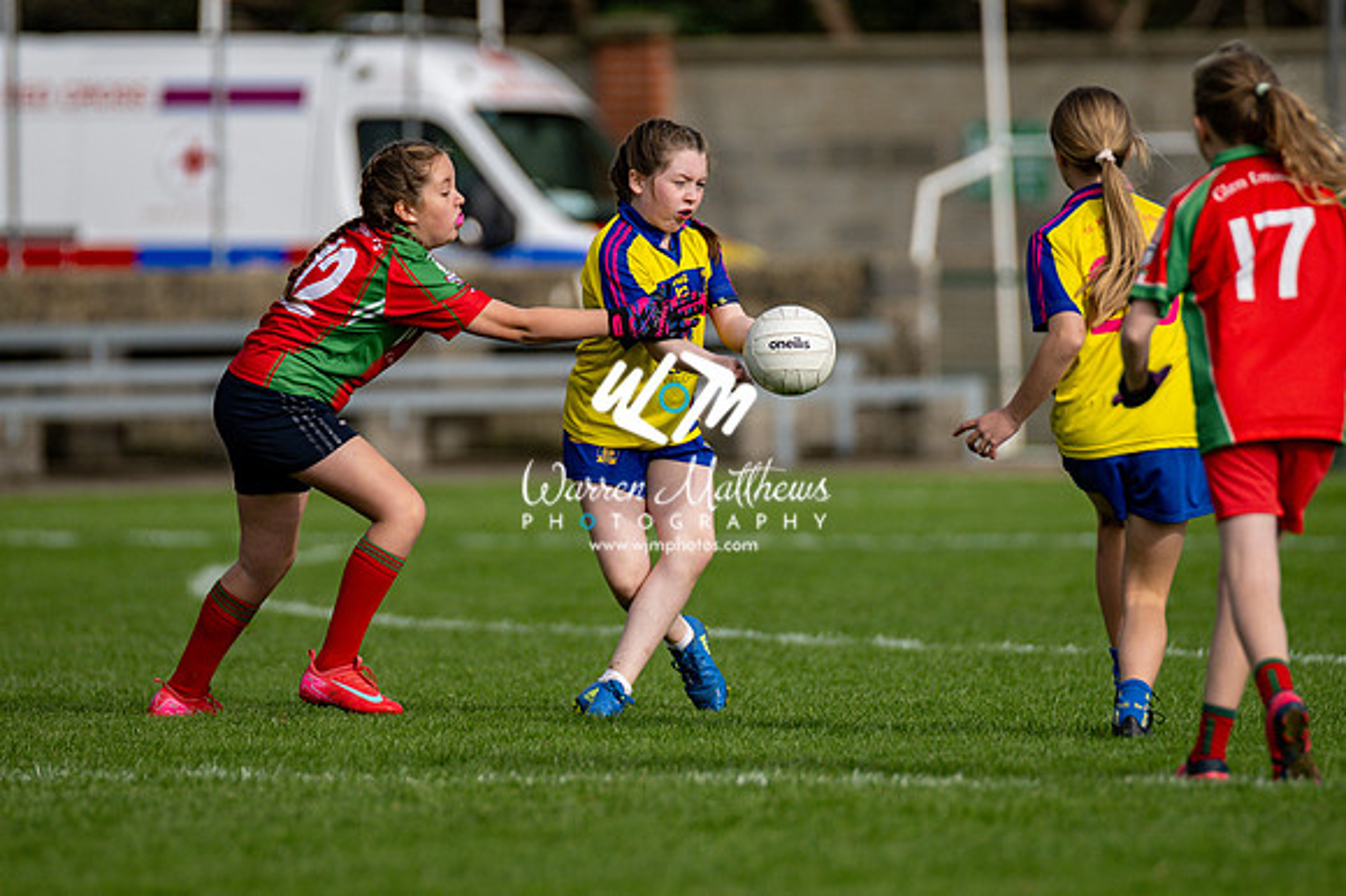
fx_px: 16815
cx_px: 673
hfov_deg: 4.6
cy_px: 448
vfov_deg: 3.1
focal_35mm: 450
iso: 140
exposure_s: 1/6400
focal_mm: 300
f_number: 2.8
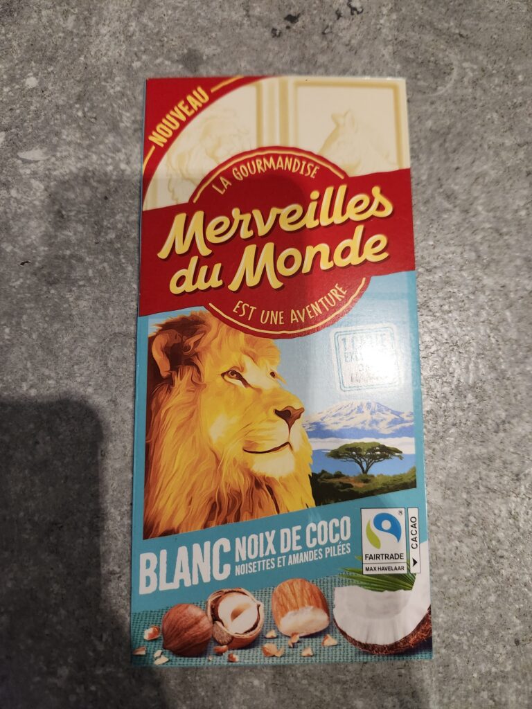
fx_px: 471
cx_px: 266
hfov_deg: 58.9
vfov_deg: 73.9
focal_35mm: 23
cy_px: 354
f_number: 1.8
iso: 1000
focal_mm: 5.4
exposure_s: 1/100
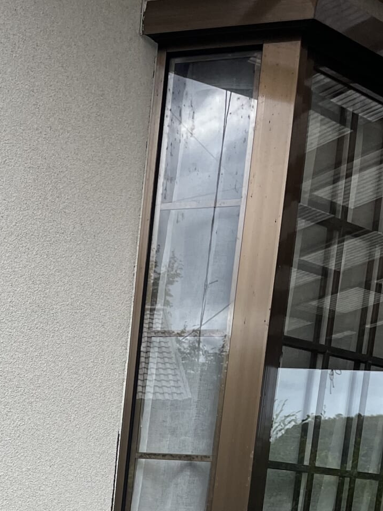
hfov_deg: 20.0
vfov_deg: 24.9
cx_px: -74
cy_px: 641
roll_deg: -4.0
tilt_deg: -6.2
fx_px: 1019
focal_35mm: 69
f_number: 1.6
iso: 50
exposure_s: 1/1558
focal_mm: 5.1
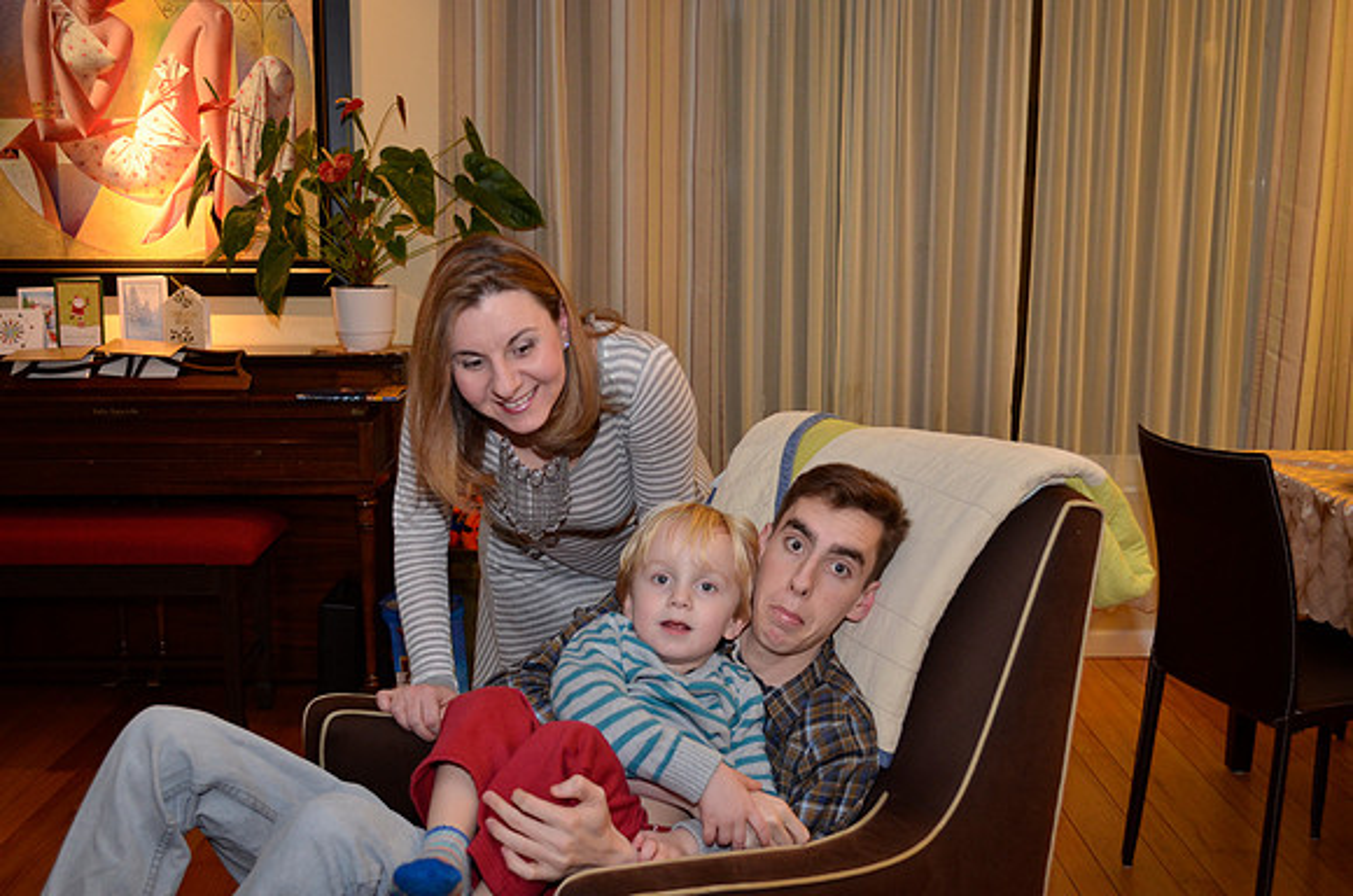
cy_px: 448
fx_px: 1463
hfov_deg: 49.6
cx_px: 676
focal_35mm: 39
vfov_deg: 34.1
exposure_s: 1/60
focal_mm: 26
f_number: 4.2
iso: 800
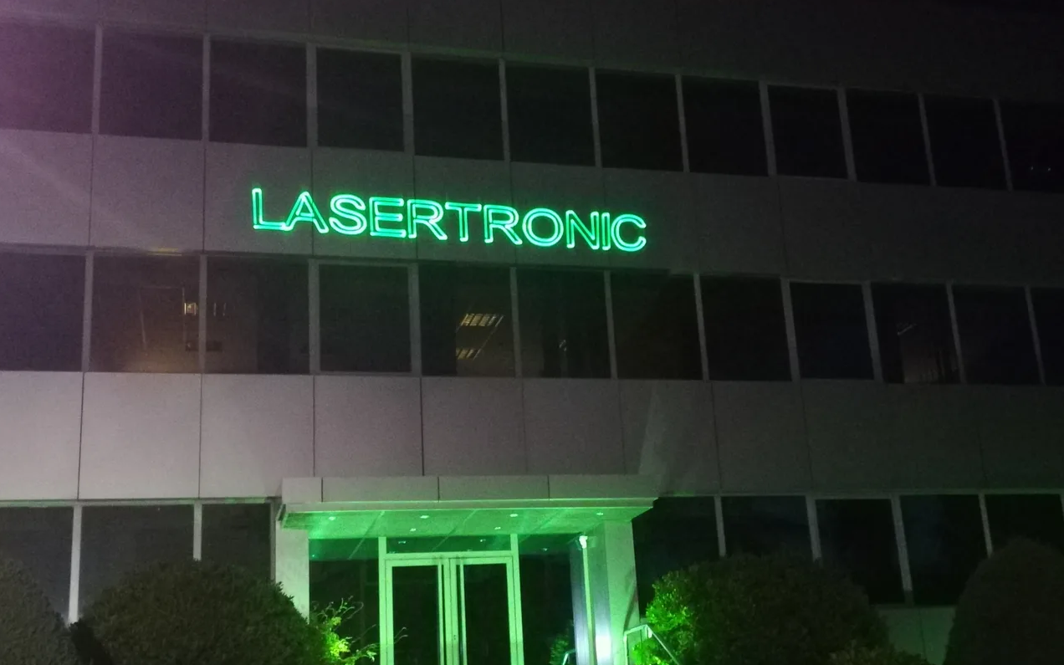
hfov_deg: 45.2
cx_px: 573
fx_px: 1276
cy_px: 360
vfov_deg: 29.2
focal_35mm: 44
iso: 2000
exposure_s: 1/14.3
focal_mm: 3.83
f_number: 2.2
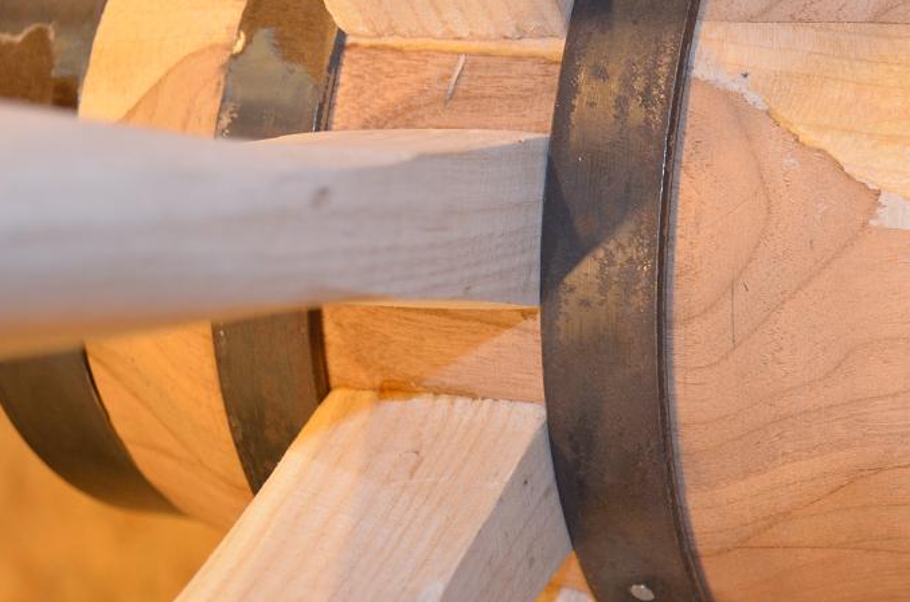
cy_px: 172
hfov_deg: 27.9
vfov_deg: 19.0
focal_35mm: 71
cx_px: 727
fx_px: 1791
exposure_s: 1/15
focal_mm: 26
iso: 500
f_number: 4.2
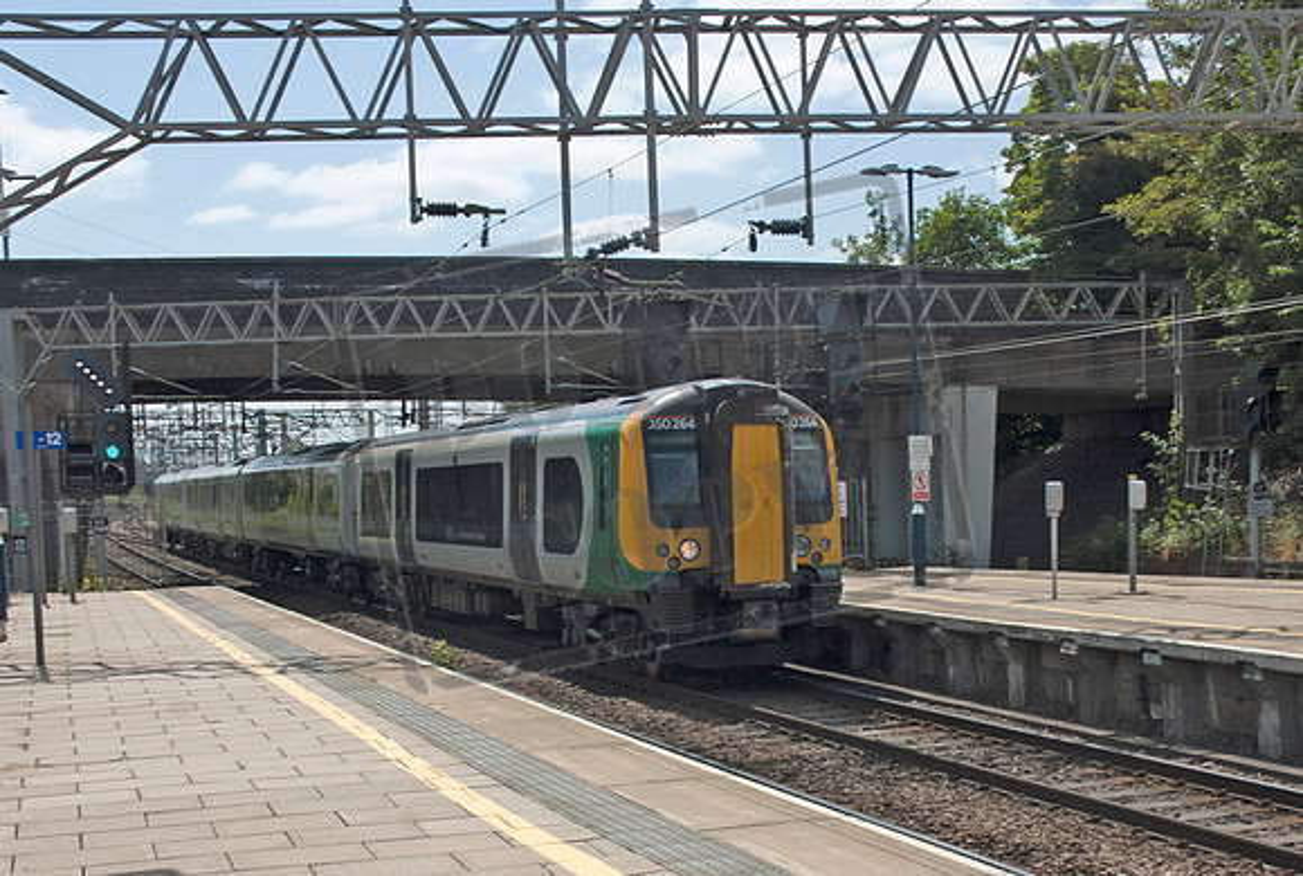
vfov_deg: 35.7
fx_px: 1361
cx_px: 652
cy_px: 438
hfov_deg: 51.2
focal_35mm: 38
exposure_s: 1/320
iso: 200
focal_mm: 25
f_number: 9
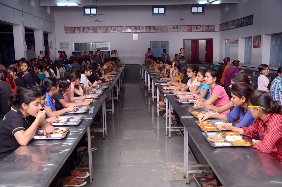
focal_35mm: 39
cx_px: 141
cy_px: 94
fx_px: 305
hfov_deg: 49.6
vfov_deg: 34.1
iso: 500
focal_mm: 26
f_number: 4
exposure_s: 1/160
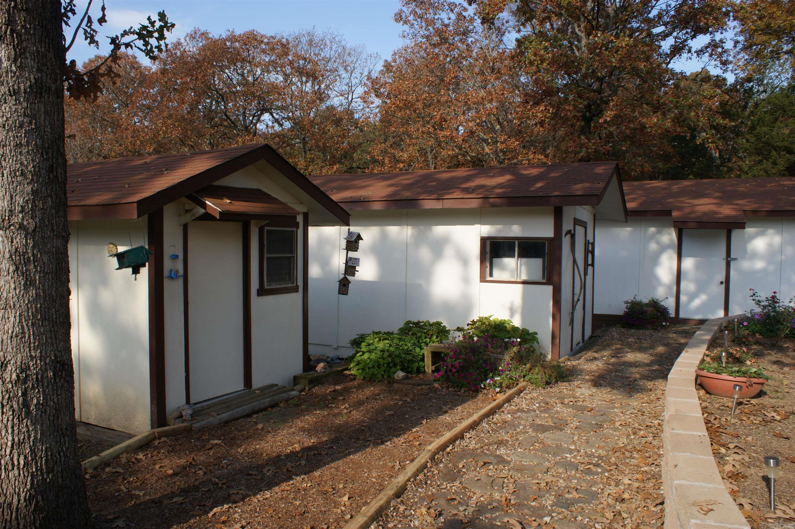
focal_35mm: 27
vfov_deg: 47.9
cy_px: 264
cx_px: 398
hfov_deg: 67.4
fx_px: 596
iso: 100
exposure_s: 1/100
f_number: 10
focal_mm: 18
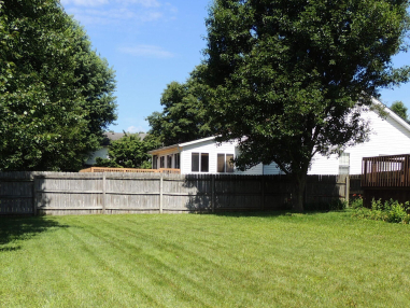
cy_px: 239
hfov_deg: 44.8
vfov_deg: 33.5
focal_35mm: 42
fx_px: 498
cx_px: 219
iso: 100
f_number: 3
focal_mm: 4.3
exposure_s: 1/1000
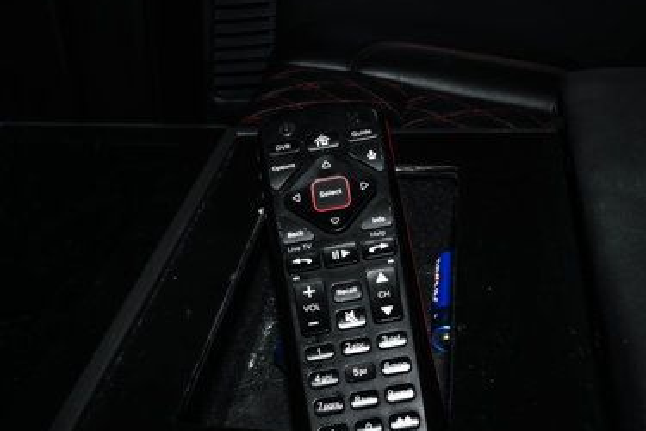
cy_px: 180
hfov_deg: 47.4
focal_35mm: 41
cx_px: 345
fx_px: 736
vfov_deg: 32.6
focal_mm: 24
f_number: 22
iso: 320
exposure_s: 1/200
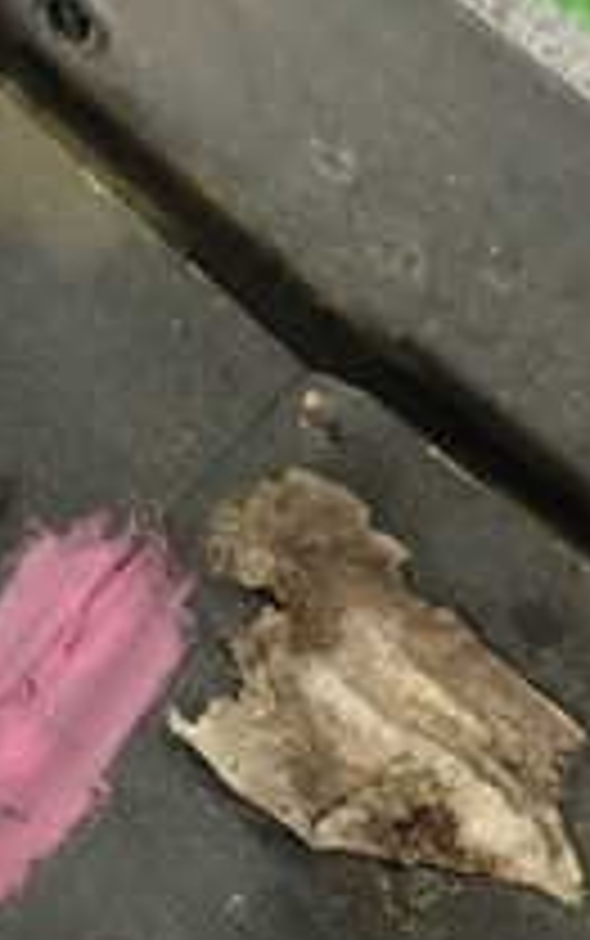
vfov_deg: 27.0
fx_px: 1951
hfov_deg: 16.5
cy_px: 576
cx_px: -104
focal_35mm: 76
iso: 320
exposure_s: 1/30
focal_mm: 4.5
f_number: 2
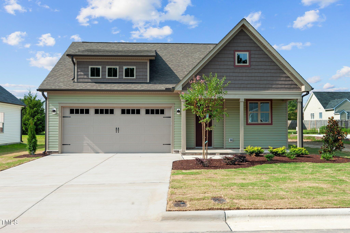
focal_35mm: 35
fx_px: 340
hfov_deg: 54.5
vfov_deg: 37.8
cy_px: 116
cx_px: 175
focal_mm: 35
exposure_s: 1/400
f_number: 10
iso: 400
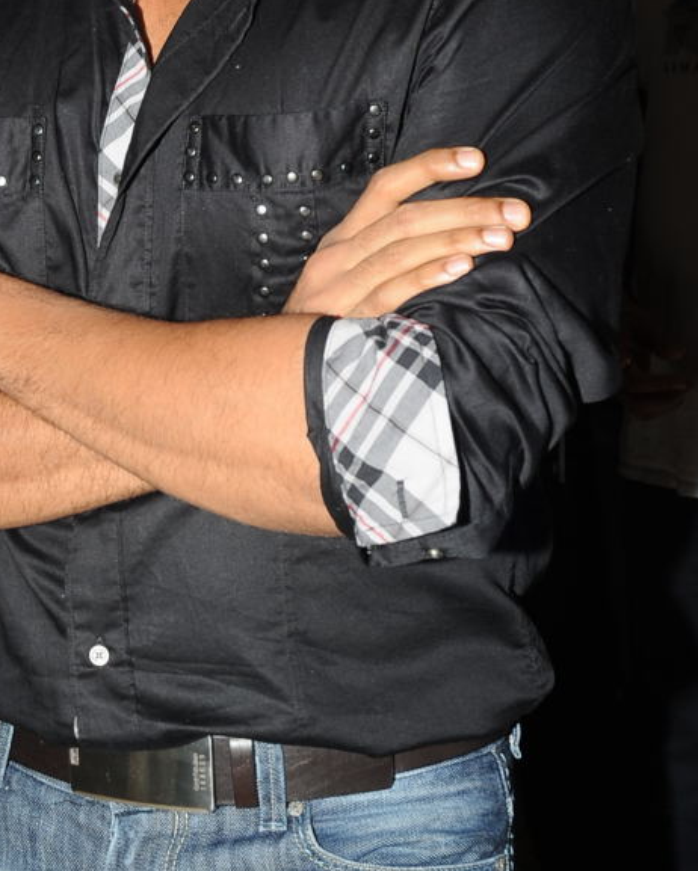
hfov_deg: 16.6
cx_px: 40
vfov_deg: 20.9
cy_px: 272
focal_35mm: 91
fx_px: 2349
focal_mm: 35
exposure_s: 1/125
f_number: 8
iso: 200
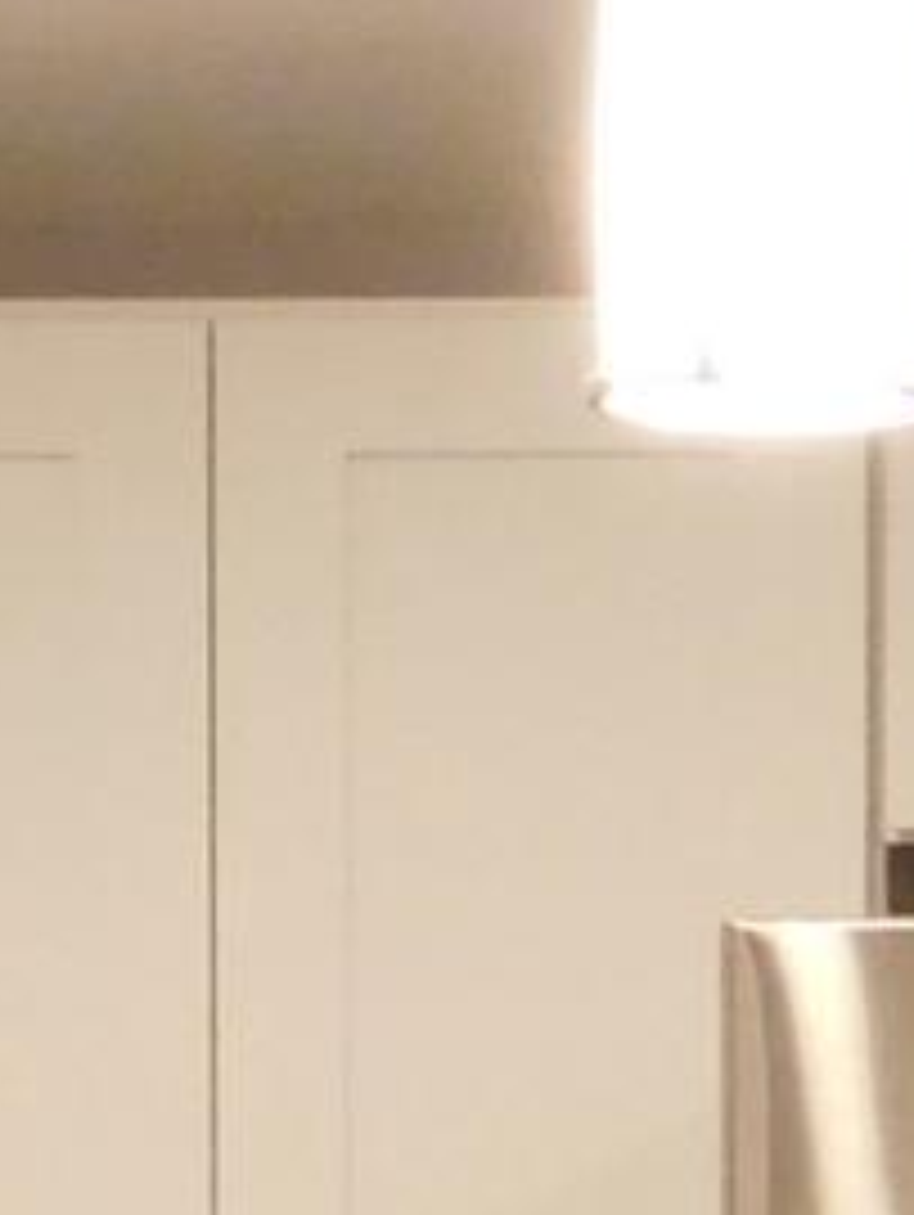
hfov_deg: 3.0
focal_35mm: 500
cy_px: 3200
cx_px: 1549
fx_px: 17575
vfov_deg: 3.9
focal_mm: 11.7
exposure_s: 1/15
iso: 400
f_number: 4.2
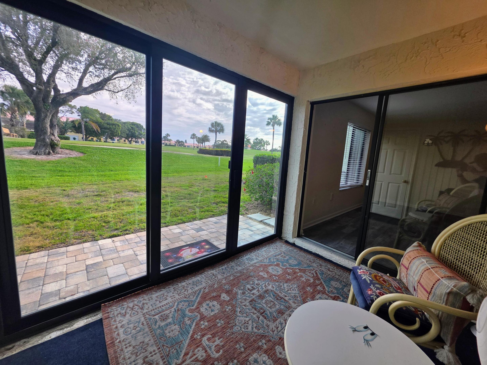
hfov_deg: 106.2
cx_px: 244
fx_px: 183
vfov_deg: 89.9
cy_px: 182
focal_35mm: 13
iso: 40
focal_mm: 2.2
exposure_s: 1/371
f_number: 1.9
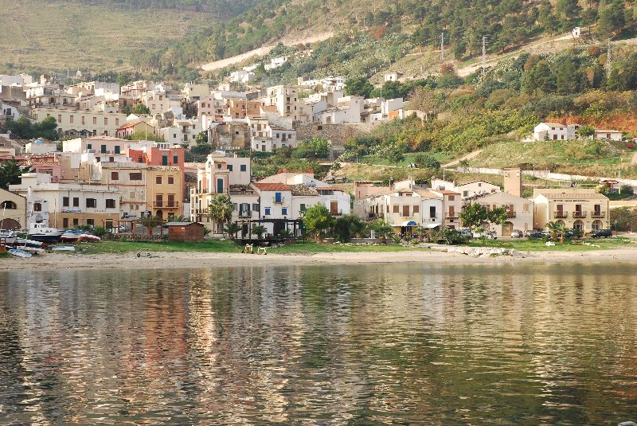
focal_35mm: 69
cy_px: 213
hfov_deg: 29.2
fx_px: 1222
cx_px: 318
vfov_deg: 19.8
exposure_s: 1/125
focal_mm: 46
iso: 200
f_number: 9
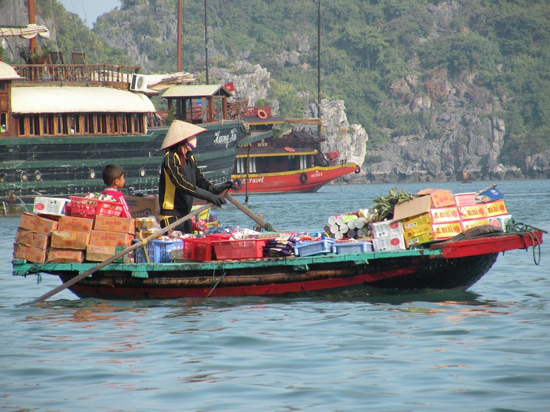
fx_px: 4941
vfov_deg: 4.8
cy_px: 206
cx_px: 275
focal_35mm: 311
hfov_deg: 6.4
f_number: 5
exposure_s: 1/246
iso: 64
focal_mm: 55
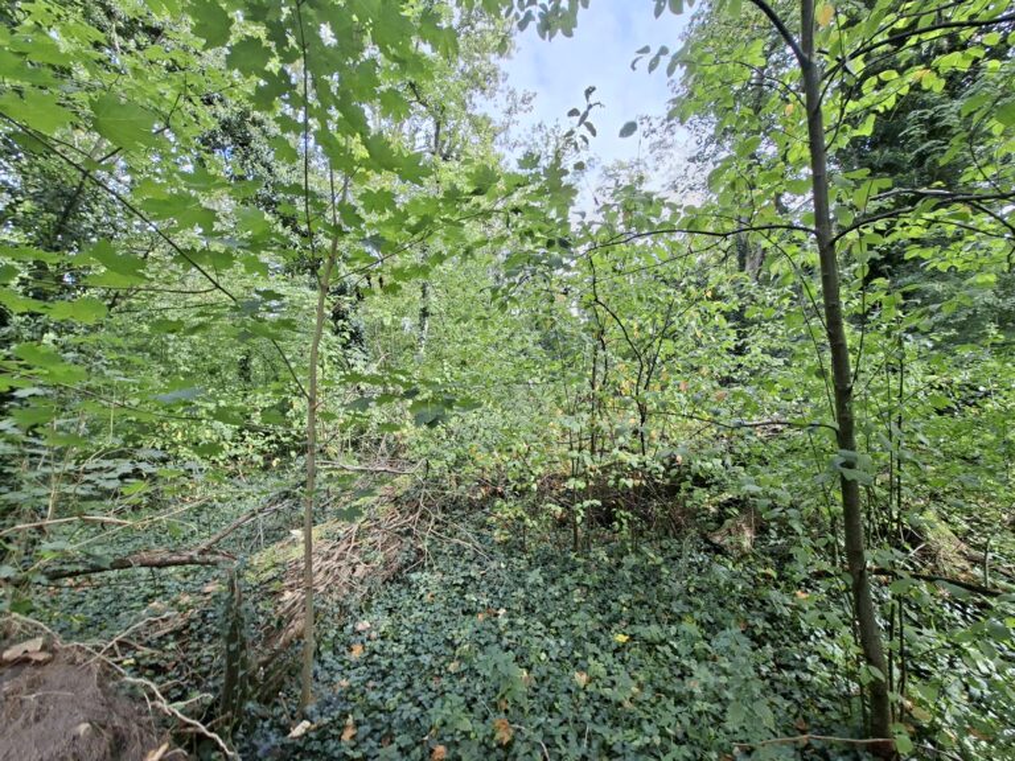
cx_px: 508
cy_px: 380
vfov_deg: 89.9
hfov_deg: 106.2
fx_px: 381
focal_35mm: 13
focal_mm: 1.74
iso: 40
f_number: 2.2
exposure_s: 1/109
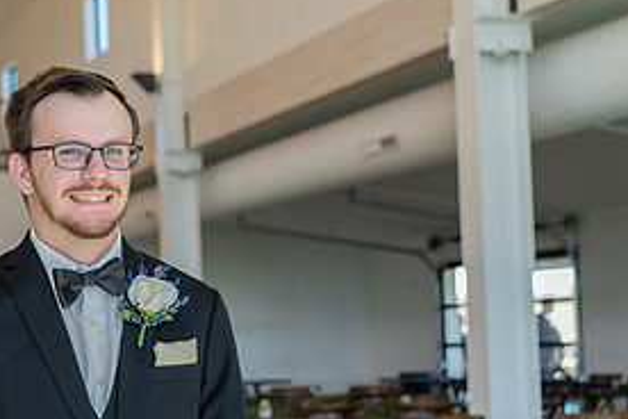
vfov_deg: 17.0
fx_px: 1395
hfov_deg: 24.4
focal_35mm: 80
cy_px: 315
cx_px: 23
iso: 320
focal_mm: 38
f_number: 3.2
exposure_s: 1/160
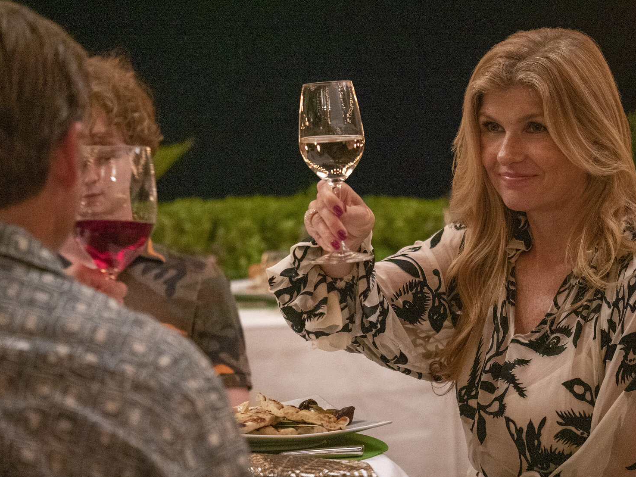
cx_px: 339
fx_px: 2958
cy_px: 242
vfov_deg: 9.2
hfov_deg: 12.3
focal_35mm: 161
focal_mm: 75
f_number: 2.8
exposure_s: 1/80
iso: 12800
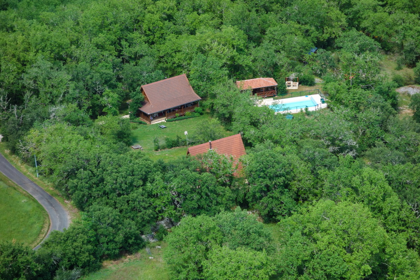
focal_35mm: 100
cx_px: 210
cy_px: 140
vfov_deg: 13.7
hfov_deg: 20.4
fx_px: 1166
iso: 250
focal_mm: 37.1
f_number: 5.6
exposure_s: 1/400
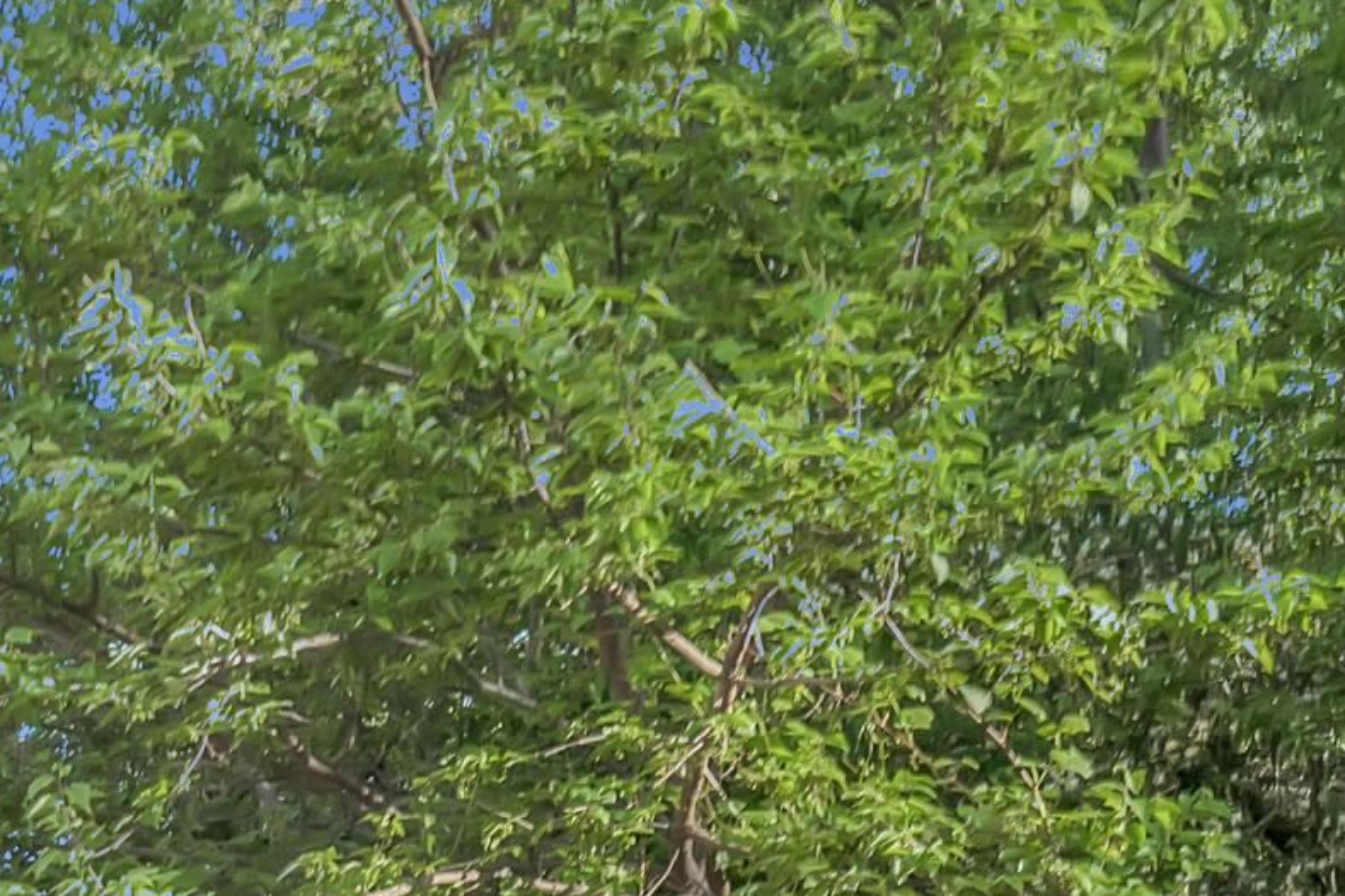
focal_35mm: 133
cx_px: -921
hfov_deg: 14.0
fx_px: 4969
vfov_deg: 9.8
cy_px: 1635
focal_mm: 35
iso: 100
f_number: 4
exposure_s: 1/500
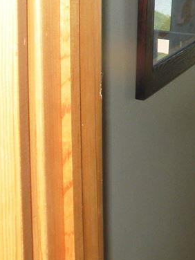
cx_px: 369
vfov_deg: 20.7
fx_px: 691
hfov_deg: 14.0
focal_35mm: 92
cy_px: 3
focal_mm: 4.7
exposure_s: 1/119
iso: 64
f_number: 4.5
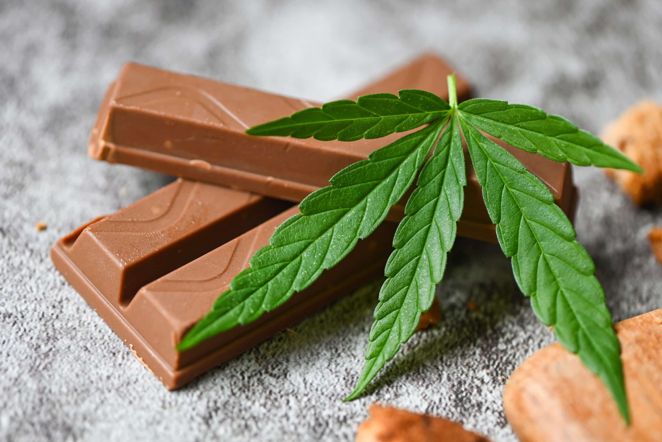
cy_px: 221
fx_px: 1931
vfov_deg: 13.1
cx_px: 331
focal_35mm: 105
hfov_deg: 19.4
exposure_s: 1/100
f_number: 5
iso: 320
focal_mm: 105
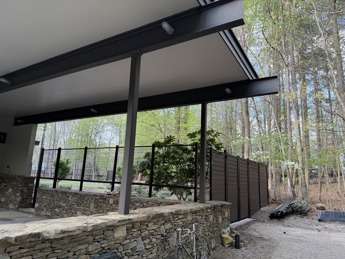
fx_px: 239
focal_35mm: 24
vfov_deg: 56.8
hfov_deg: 71.6
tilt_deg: +10.5
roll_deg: -3.5
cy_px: 130
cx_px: 172
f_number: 1.78
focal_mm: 6.76
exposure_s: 1/198
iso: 100
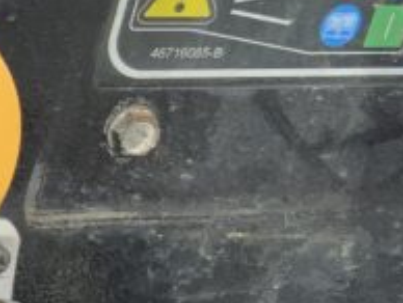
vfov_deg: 9.7
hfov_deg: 11.3
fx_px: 1783
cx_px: -484
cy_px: 145
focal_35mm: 153
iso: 16
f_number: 1.8
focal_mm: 3
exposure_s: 1/666
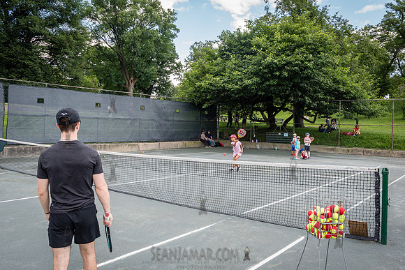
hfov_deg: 58.4
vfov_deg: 40.9
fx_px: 362
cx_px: 202
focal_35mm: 32
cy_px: 135
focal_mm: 32
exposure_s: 1/200
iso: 250
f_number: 6.3
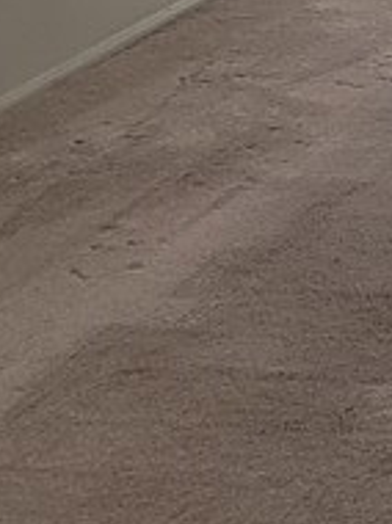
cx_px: 663
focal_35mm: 135
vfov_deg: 14.5
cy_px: 44
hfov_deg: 10.4
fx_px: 2043
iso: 100
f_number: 1.8
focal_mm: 7
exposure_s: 1/120
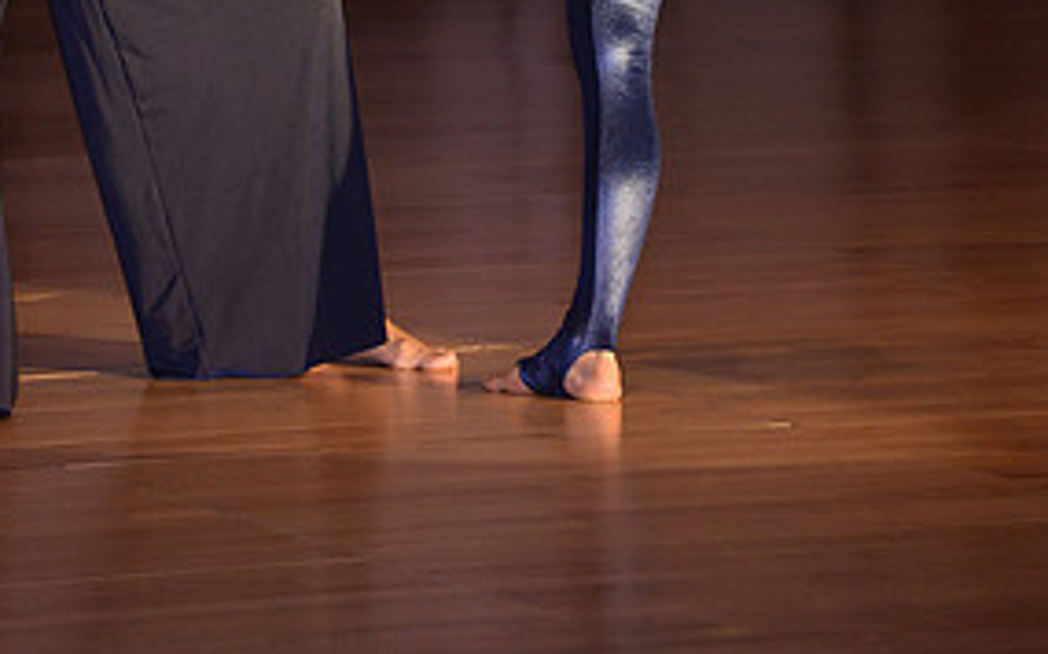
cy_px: -393
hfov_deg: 5.6
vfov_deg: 3.5
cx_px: 428
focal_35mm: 374
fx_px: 10680
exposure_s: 1/250
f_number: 5
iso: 1600
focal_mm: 180
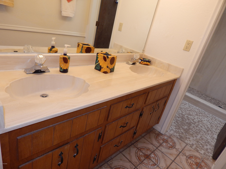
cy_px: 84
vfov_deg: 58.9
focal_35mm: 23
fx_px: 150
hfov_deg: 73.9
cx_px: 113
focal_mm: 4
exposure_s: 1/50
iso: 125
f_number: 3
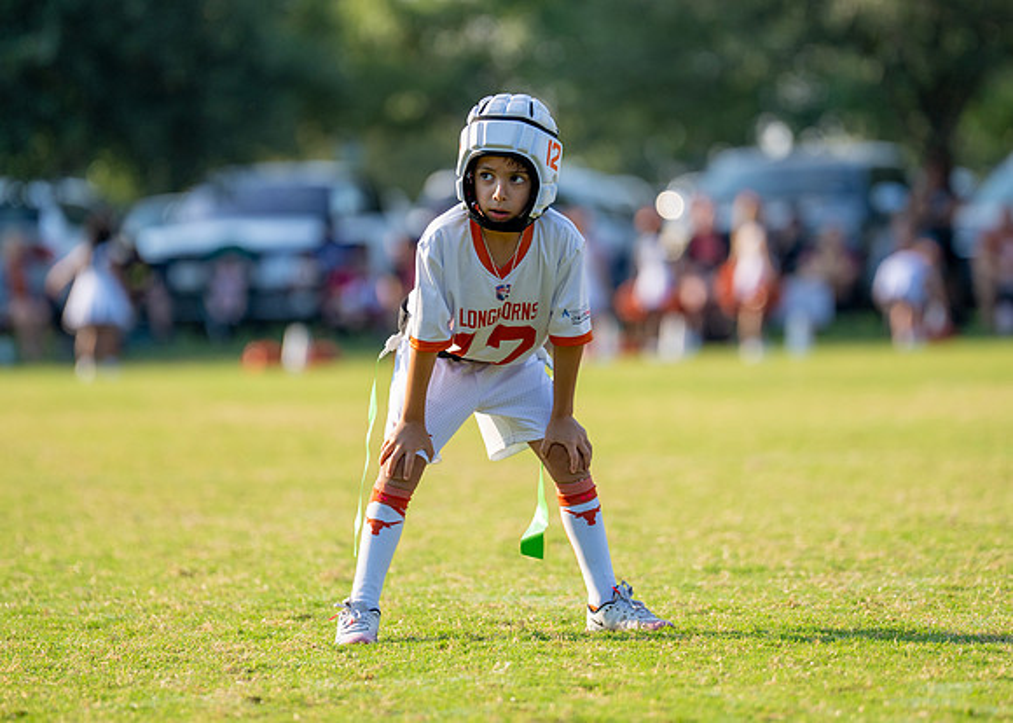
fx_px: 7570
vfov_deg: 5.5
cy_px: 283
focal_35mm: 263
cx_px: 516
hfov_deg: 7.7
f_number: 2.8
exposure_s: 1/2000
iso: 250
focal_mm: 200
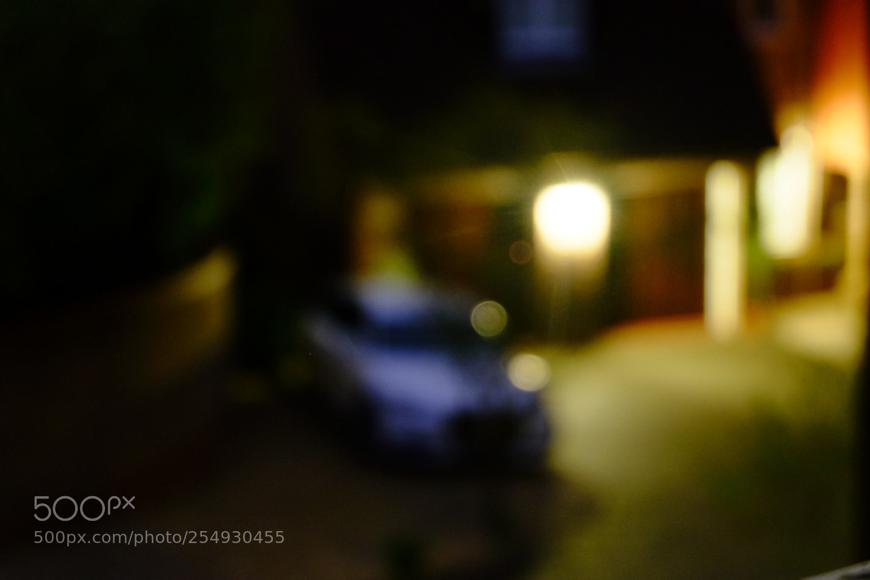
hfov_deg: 27.0
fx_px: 1813
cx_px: 435
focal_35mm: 75
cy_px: 290
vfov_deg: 18.2
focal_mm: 50
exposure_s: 6.5
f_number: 5.6
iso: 2000
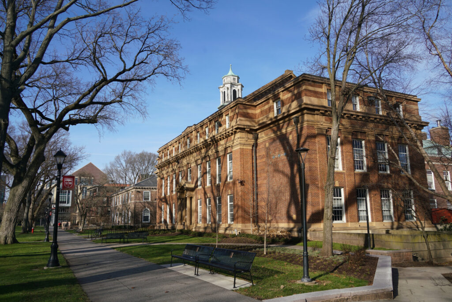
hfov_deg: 65.5
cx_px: 226
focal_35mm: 28
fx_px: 352
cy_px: 151
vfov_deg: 46.4
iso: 100
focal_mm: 28
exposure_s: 1/160
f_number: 9
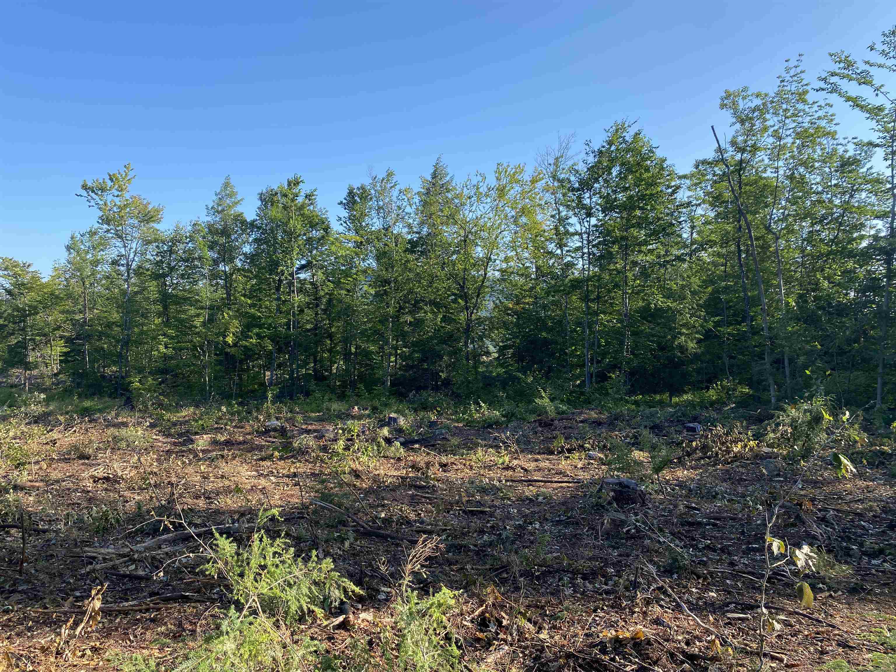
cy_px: 336
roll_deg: +1.0
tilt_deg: -0.3
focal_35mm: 26
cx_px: 448
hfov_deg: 67.3
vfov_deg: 53.1
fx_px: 673
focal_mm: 4.25
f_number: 1.8
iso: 32
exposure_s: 1/1182
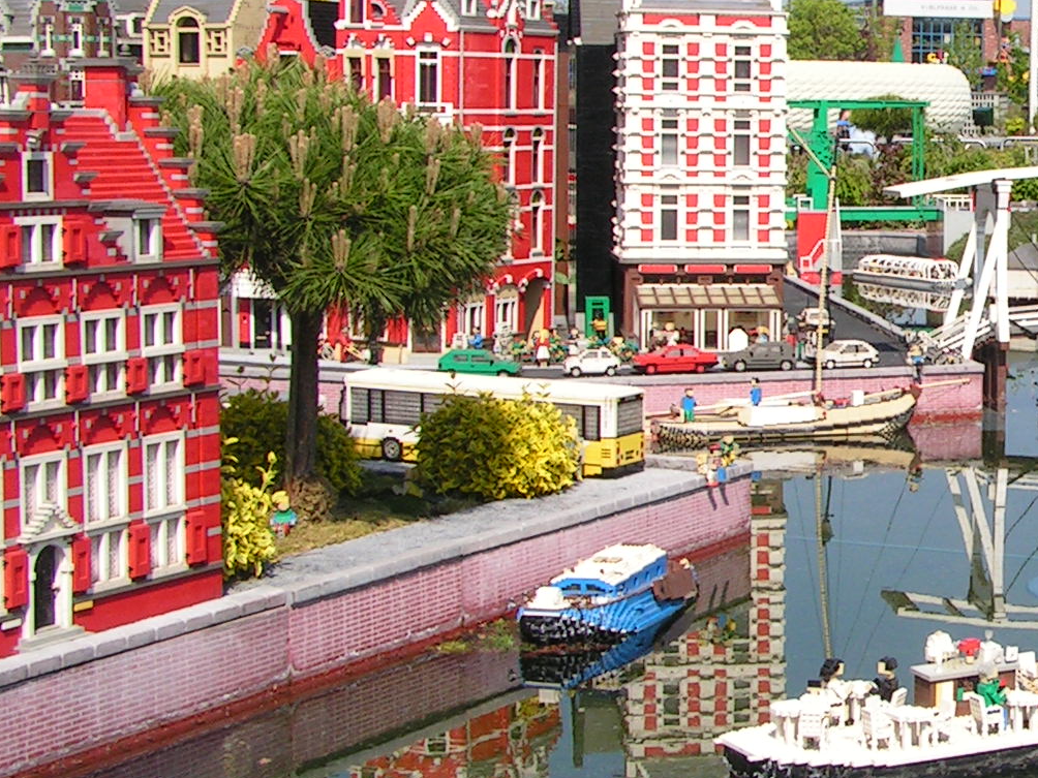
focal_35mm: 86
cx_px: 1151
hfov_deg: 21.5
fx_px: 2579
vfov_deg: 17.1
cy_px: 268
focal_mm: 6.3
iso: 50
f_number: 5.6
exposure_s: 1/320
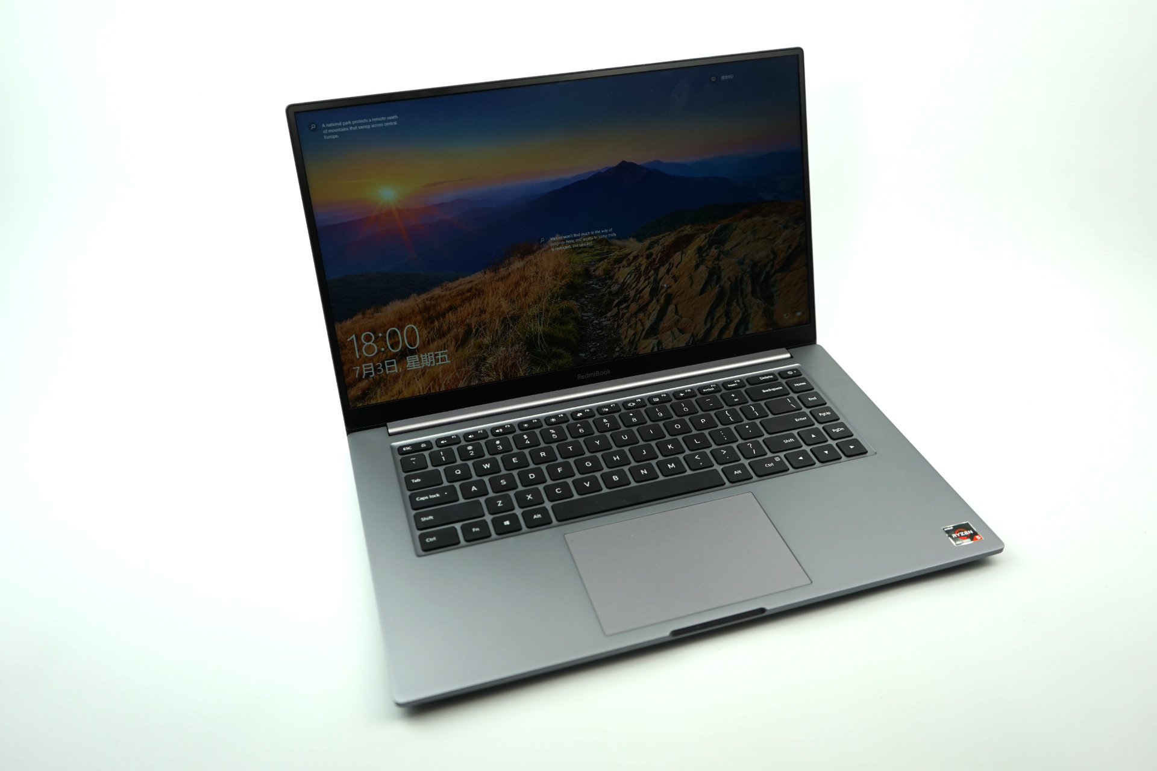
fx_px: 932
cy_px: 386
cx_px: 578
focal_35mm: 29
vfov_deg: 45.0
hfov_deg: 63.7
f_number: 4
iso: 125
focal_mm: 29
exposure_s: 1/160
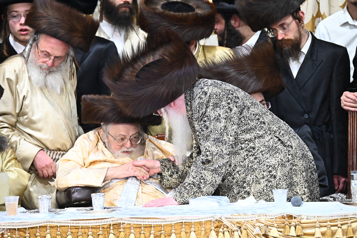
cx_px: 178
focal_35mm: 450
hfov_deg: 4.6
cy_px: 119
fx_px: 4462
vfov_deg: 3.1
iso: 5000
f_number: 6.3
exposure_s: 1/100
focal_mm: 450
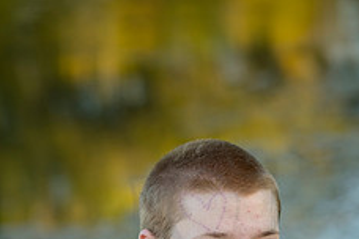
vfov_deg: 6.1
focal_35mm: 221
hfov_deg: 9.3
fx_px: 2204
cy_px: 352
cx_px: 209
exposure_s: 1/400
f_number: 4.5
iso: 400
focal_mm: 112
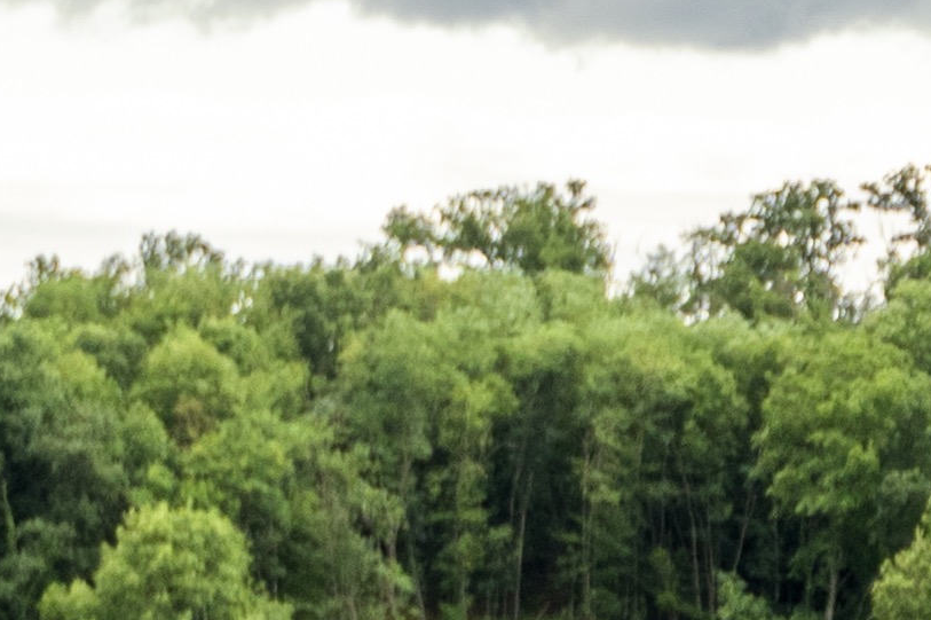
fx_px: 6151
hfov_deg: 7.7
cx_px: 2596
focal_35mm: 238
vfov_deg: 5.6
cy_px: 1303
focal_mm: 32
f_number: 5.6
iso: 400
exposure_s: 1/400
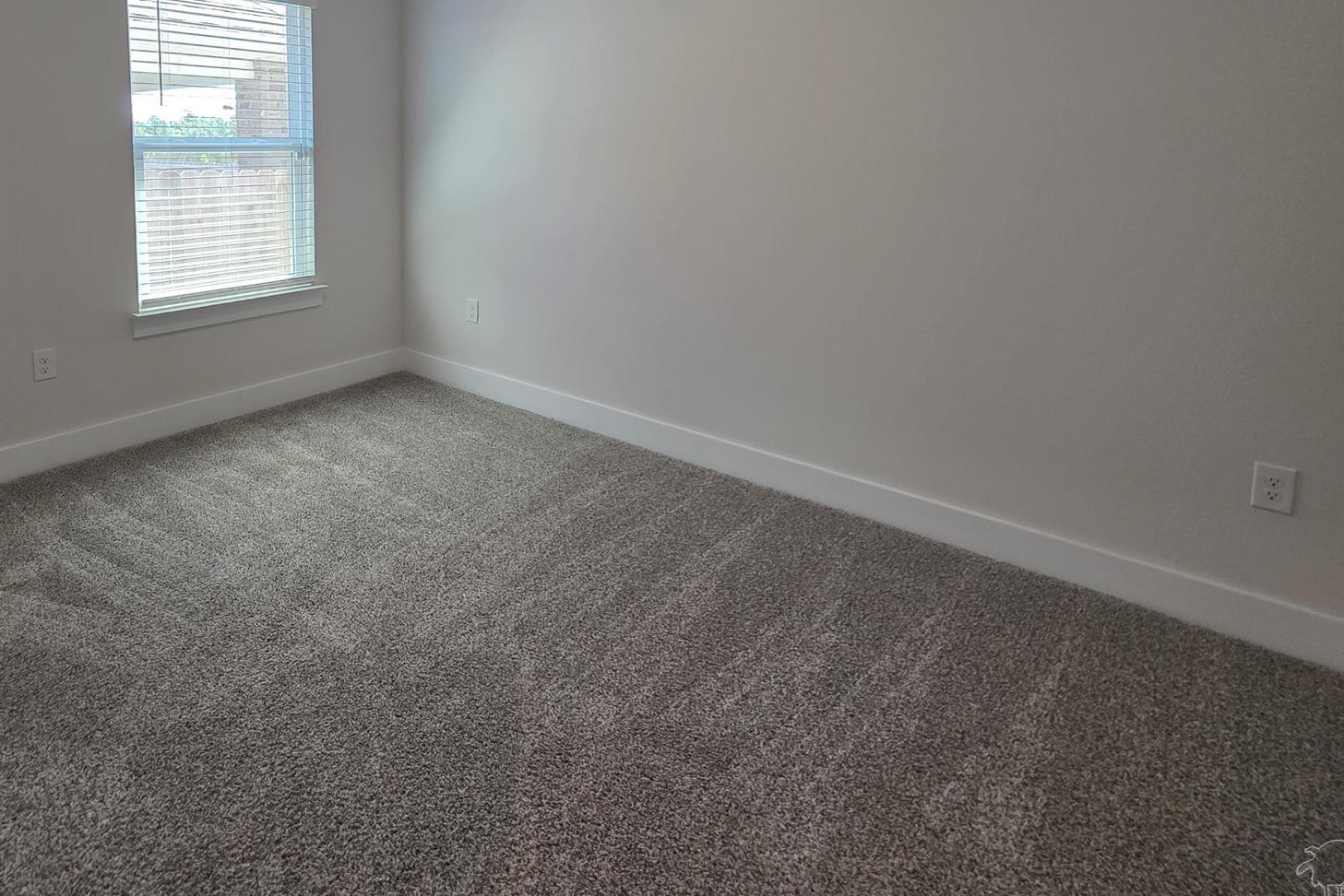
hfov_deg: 85.5
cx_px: 517
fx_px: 709
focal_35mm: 19
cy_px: 232
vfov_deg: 61.3
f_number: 1.9
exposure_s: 1/120
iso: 160
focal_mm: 2.2
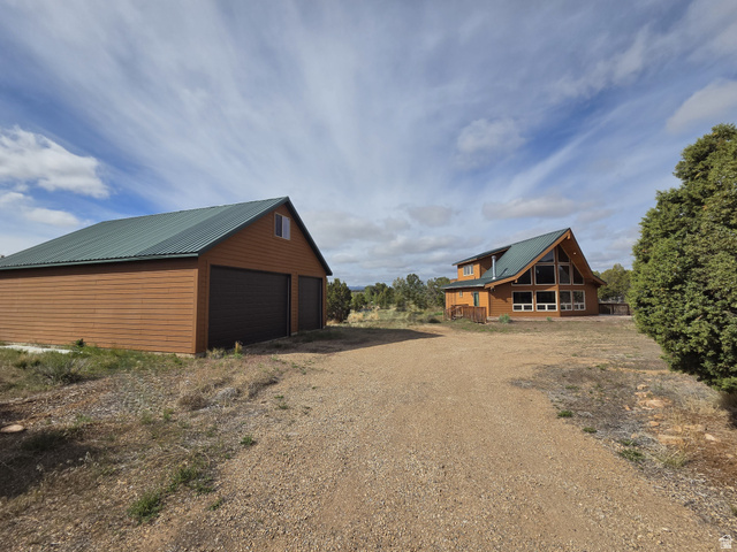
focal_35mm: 13
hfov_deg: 106.2
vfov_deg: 89.9
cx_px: 368
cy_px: 276
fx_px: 277
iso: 100
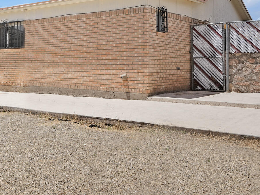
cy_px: 72
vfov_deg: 31.4
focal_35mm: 46
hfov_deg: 35.6
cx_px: -22
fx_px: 345
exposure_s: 1/100
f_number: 8
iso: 250
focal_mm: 16
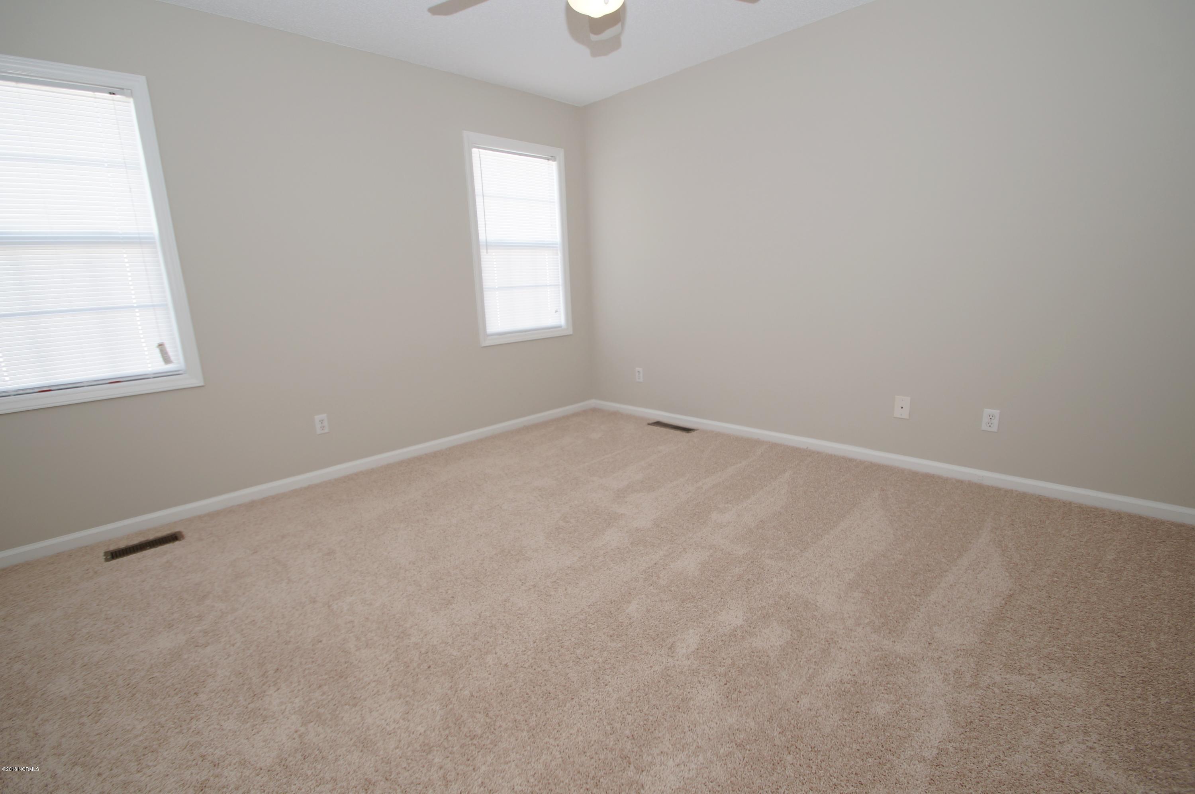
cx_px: 598
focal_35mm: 15
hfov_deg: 100.5
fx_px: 497
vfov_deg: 77.2
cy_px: 397
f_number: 4
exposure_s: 1/60
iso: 160
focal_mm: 10
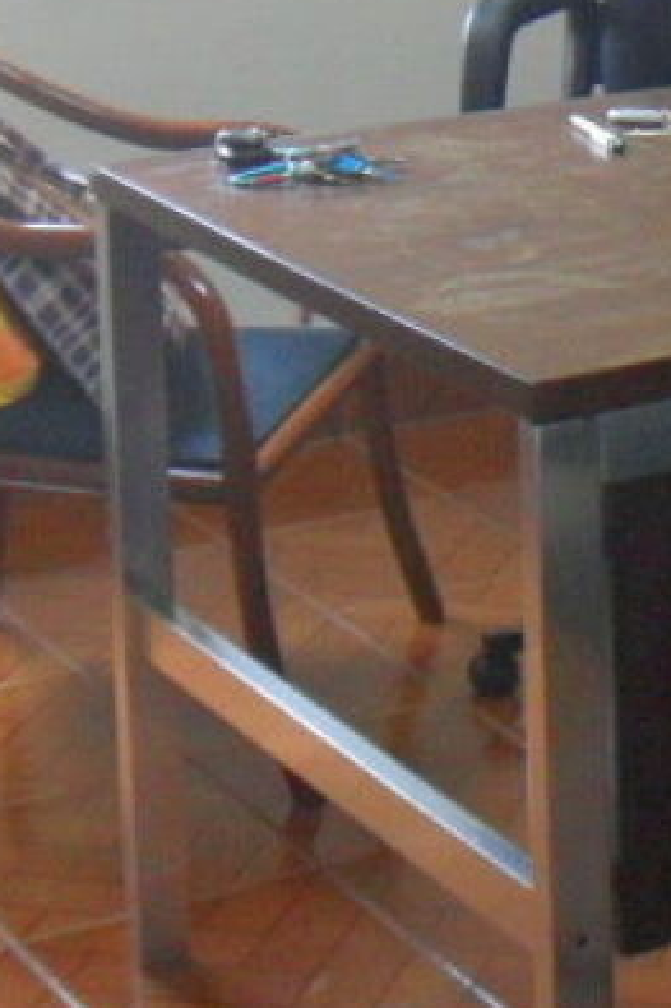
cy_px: -120
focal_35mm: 118
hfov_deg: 11.2
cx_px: 967
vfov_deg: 16.8
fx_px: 3302
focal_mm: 6.3
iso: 200
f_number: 3
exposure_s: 1/45
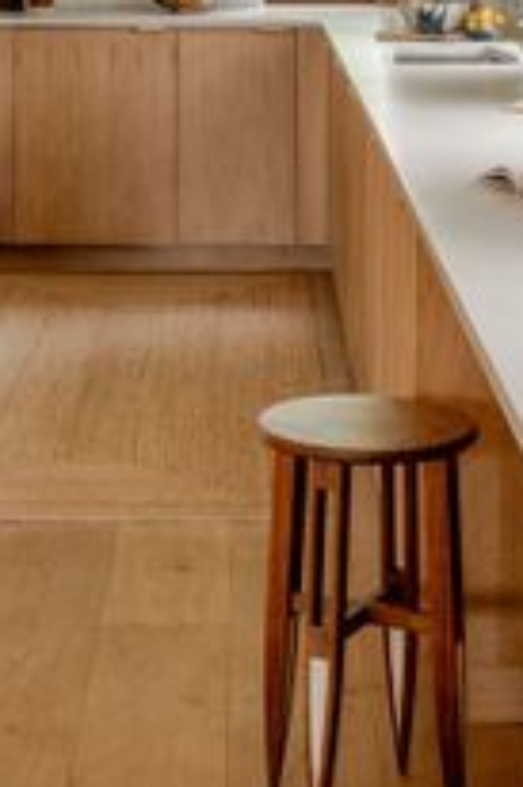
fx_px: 2052
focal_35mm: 94
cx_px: 300
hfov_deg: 14.5
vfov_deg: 21.4
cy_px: 130
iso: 80
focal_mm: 45
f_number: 8
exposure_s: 1/4
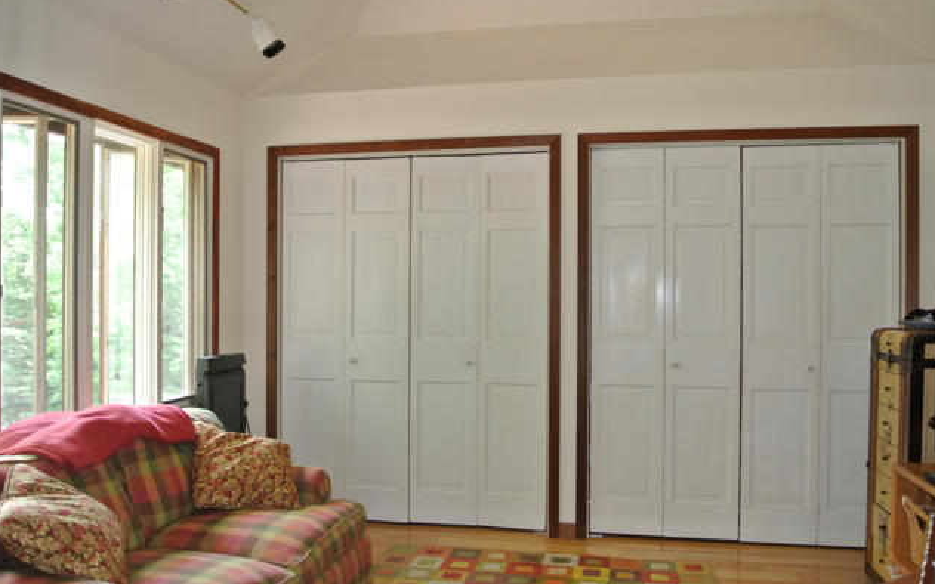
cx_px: 465
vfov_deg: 40.6
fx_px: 790
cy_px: 310
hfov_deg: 61.2
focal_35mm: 31
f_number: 3.5
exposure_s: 1/60
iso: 560
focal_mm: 11.4
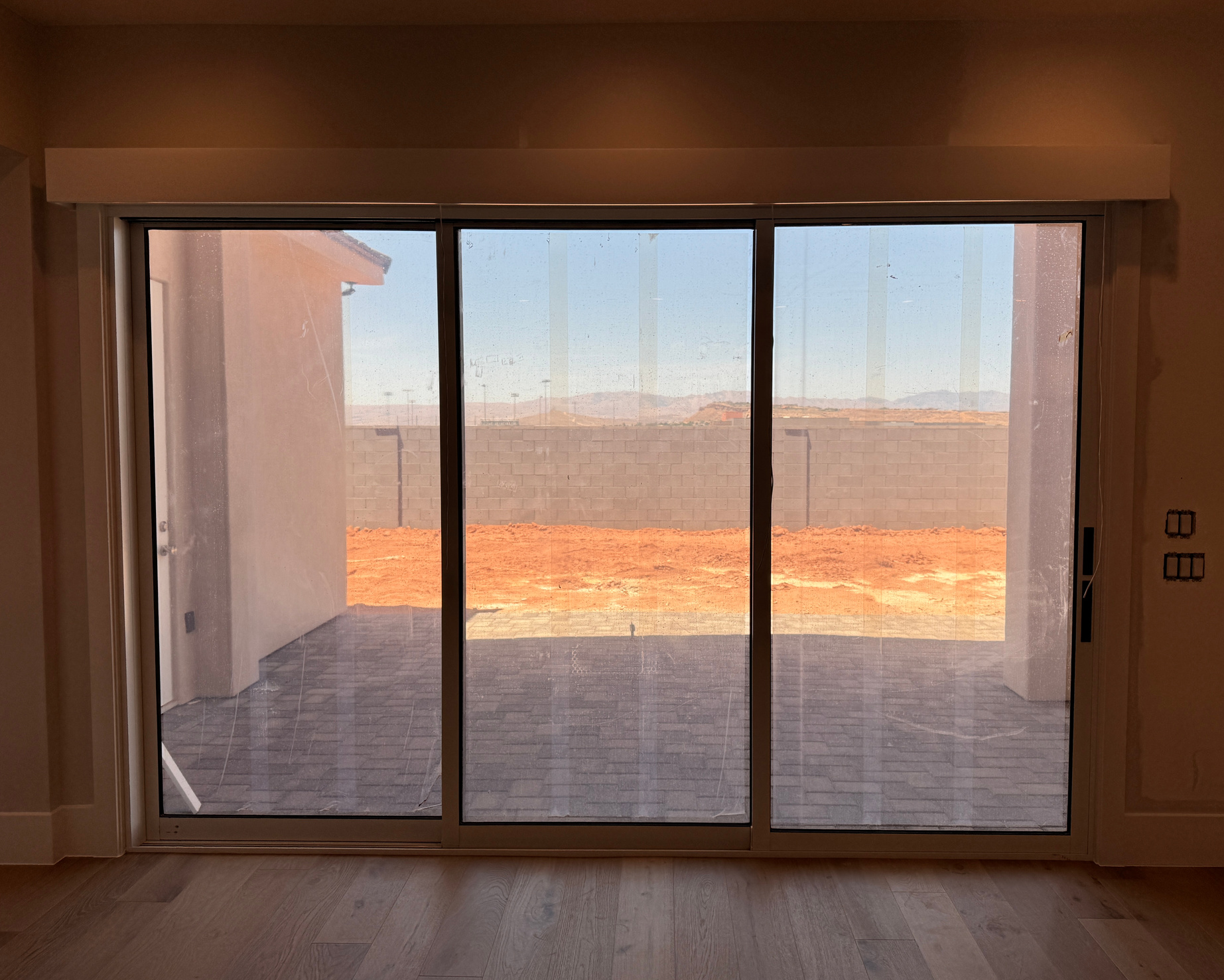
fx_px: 942
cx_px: 642
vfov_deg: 54.9
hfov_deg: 66.0
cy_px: 479
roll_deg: +0.3
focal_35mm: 26
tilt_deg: -2.9
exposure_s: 1/1721
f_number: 1.78
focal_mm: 6.76
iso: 80
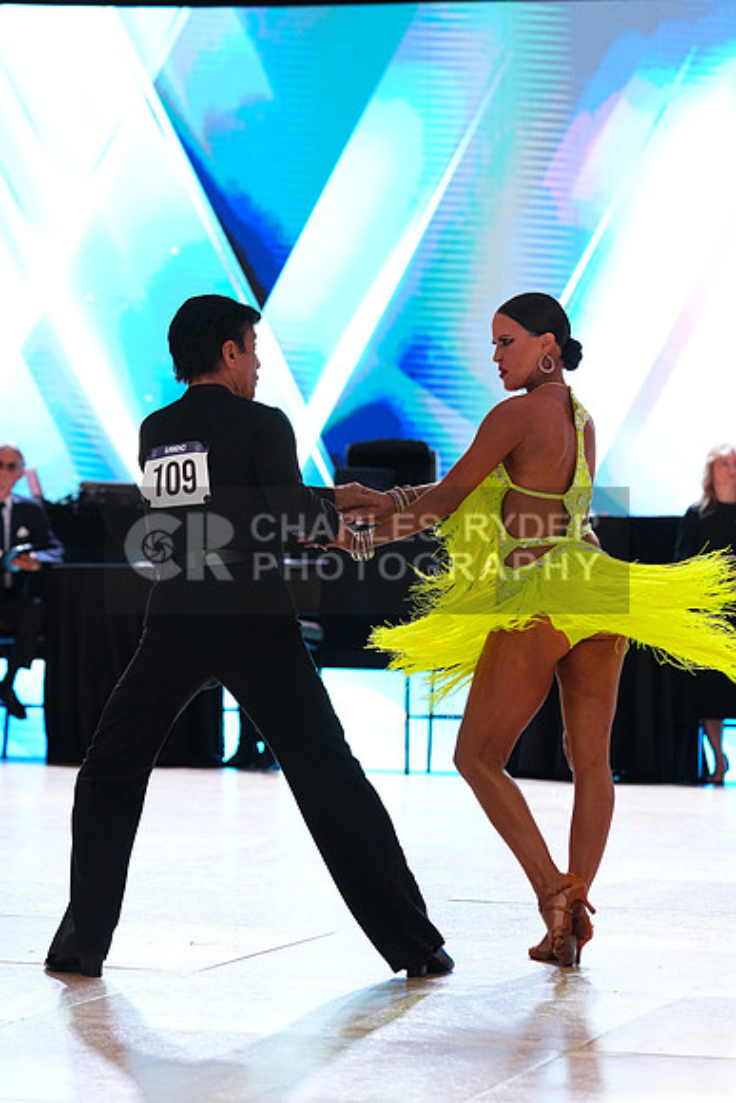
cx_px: 368
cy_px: 552
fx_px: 3708
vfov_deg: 16.9
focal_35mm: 121
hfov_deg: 11.3
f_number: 4
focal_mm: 121
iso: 3200
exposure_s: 1/400
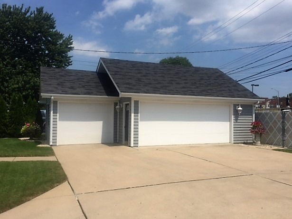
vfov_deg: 48.2
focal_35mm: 29
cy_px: 110
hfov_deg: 61.7
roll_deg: +0.4
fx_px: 245
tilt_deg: +0.7
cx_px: 146
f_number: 2.2
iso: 32
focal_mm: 4.15
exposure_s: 1/3049
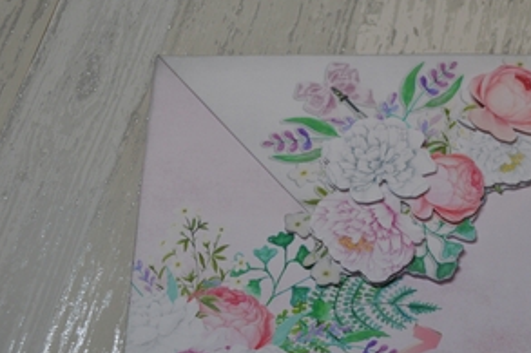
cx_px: 335
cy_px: 243
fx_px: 984
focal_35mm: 67
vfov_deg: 20.3
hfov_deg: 30.1
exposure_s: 1/50
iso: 400
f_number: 4.5
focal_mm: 29
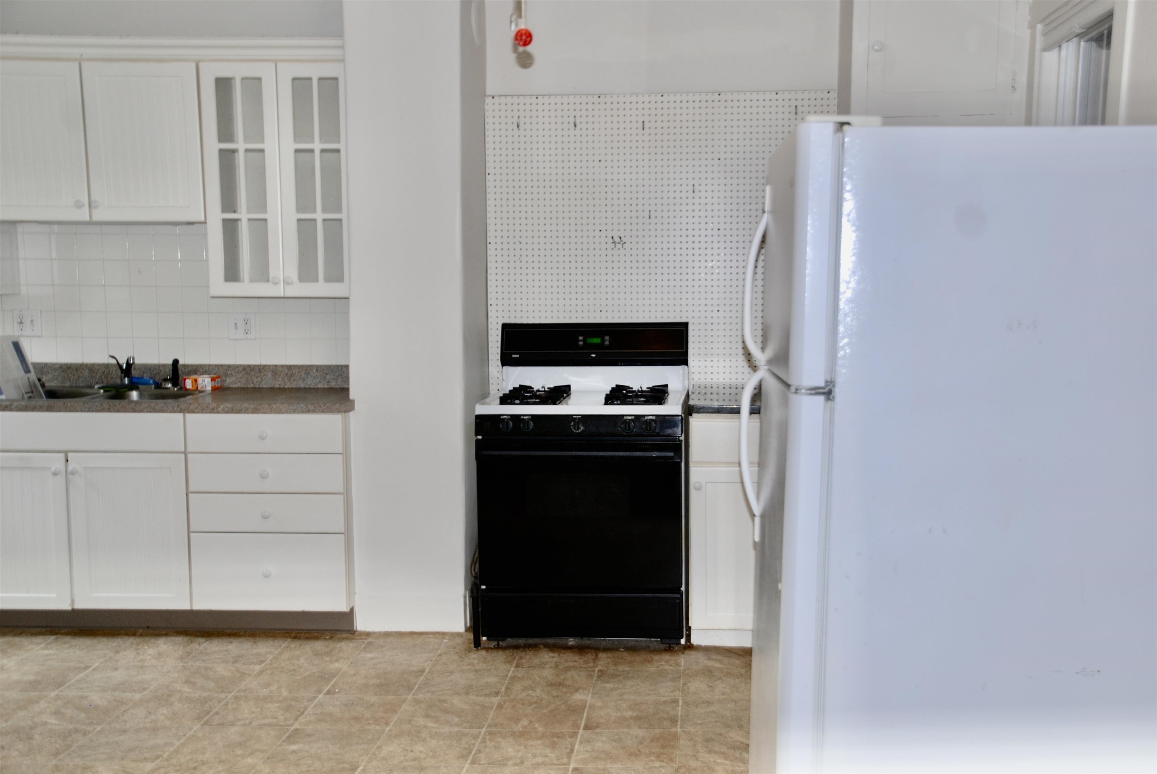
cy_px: 387
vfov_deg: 34.3
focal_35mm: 39
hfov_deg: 49.5
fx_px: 1255
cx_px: 578
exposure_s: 1/60
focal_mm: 26
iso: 200
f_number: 4
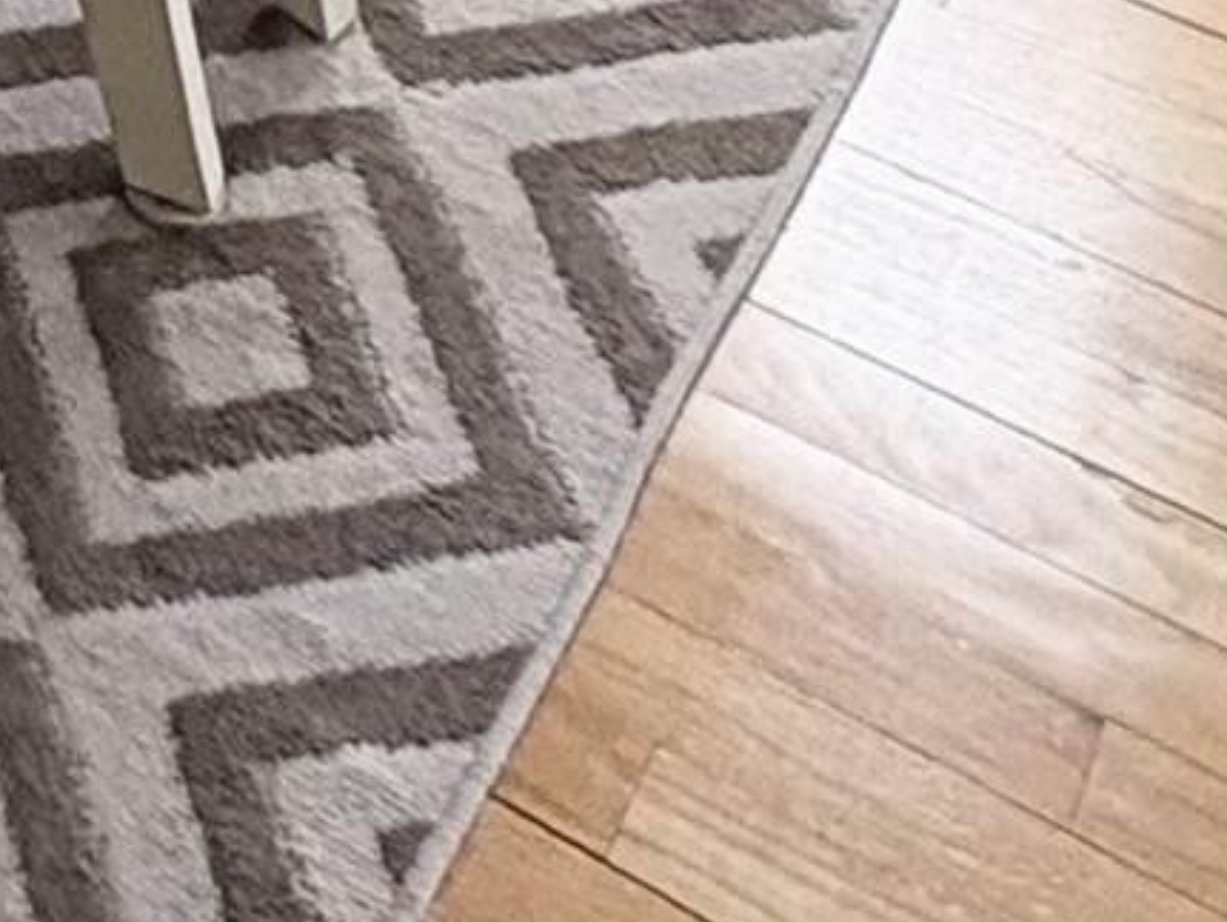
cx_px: -539
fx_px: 3547
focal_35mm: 100
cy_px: -2192
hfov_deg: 17.8
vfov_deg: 9.6
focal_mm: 2.22
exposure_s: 1/161
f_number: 2.2
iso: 64
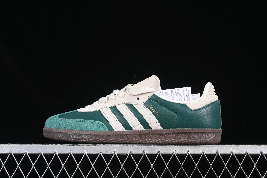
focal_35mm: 75
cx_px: 134
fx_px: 556
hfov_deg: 27.0
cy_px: 89
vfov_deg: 18.2
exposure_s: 1/60
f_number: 6.3
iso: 160
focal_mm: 50
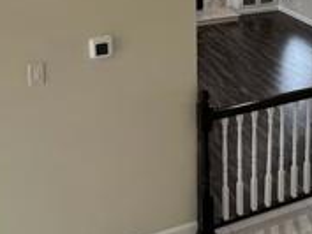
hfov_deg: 39.9
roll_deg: +0.2
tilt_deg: -10.5
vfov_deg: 27.5
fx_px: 424
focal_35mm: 47
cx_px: 208
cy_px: -40
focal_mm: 1.57
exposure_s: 1/120
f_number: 1.8
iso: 250
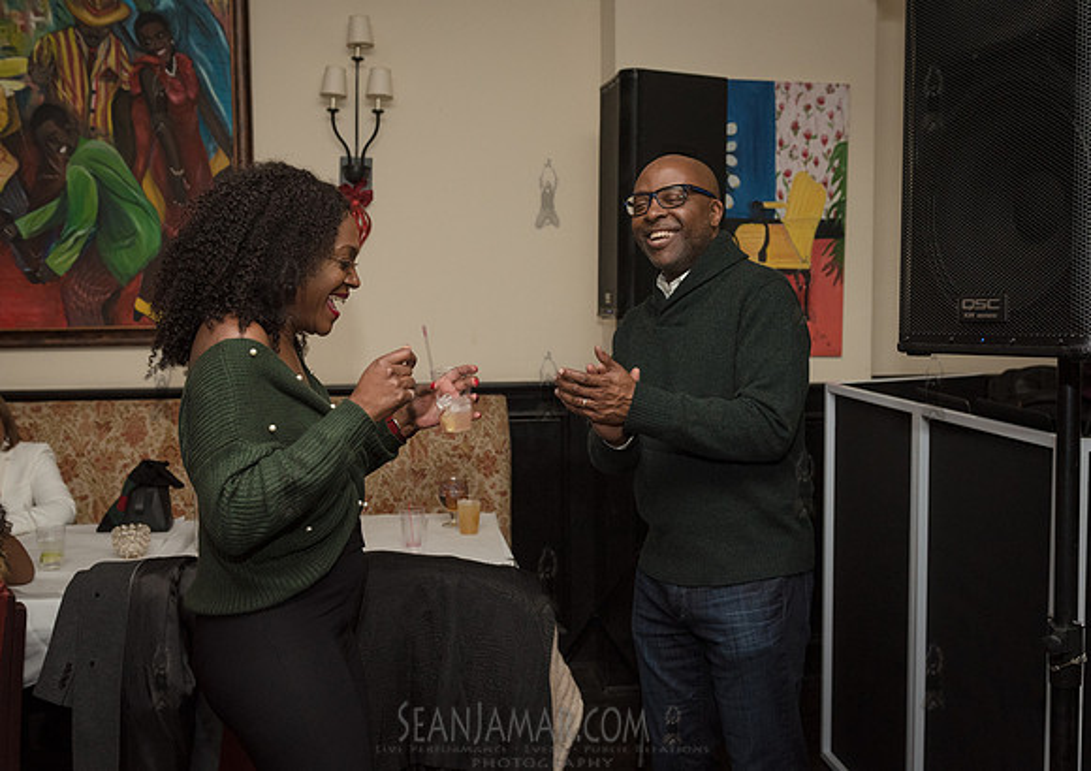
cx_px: 573
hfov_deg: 48.7
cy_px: 365
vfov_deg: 35.5
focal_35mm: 39
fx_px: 1204
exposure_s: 1/160
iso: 2000
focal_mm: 32
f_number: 4.5
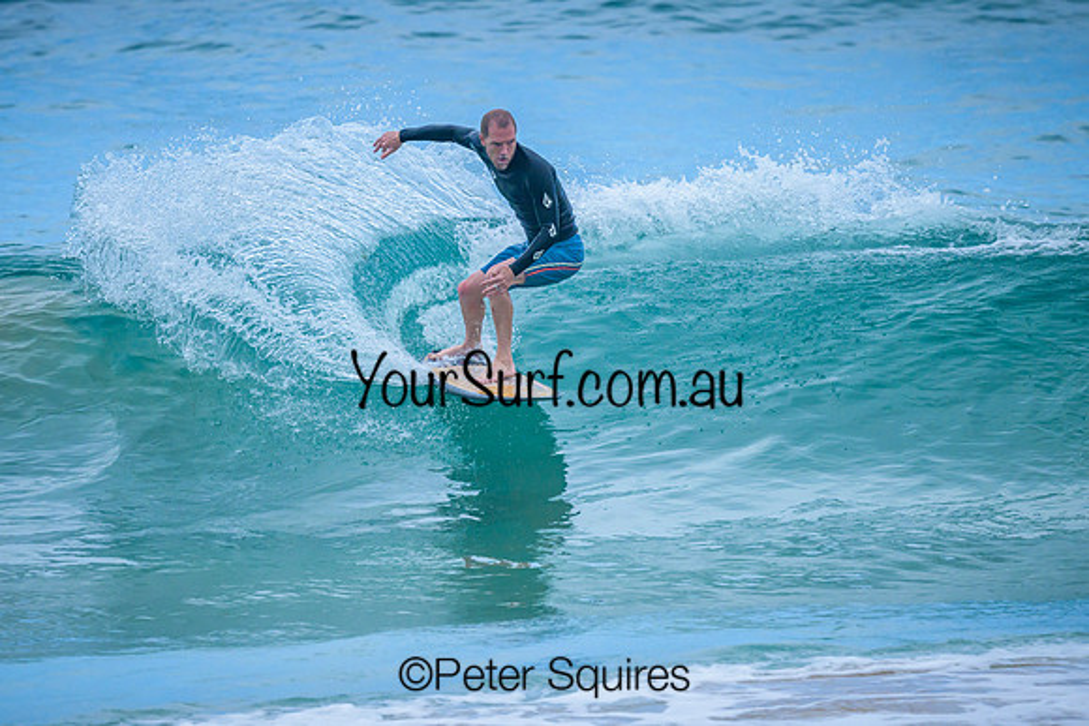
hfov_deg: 1.9
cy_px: 377
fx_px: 33253
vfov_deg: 1.3
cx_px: 512
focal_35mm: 1099
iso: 500
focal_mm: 800
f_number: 6.3
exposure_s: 1/2500
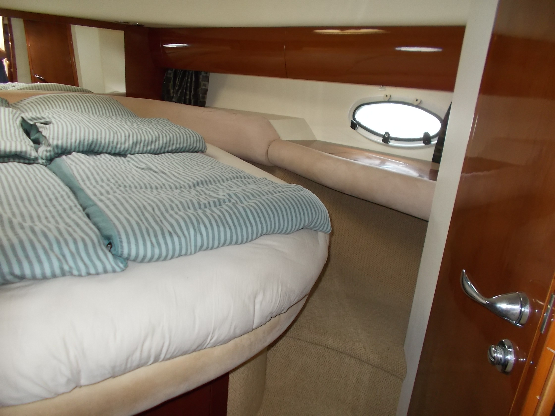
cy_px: 208
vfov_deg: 53.1
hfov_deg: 67.3
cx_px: 278
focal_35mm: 26
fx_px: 417
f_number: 3.2
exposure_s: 1/25
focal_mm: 4.6
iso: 200
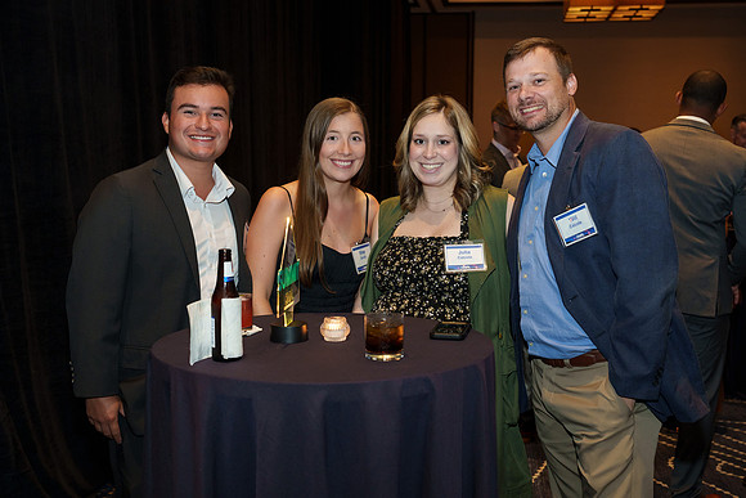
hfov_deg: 44.3
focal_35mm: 44
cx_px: 392
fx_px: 915
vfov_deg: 30.4
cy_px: 262
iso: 1250
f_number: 4.5
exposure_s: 1/60
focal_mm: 42
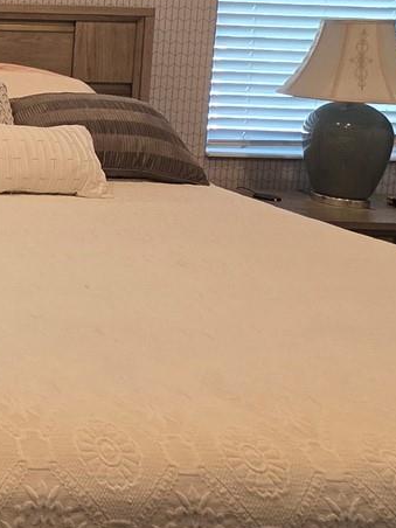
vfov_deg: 38.8
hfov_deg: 21.7
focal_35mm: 46
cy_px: 67
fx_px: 702
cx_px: -297
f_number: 1.9
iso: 250
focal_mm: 2.2
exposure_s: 1/120
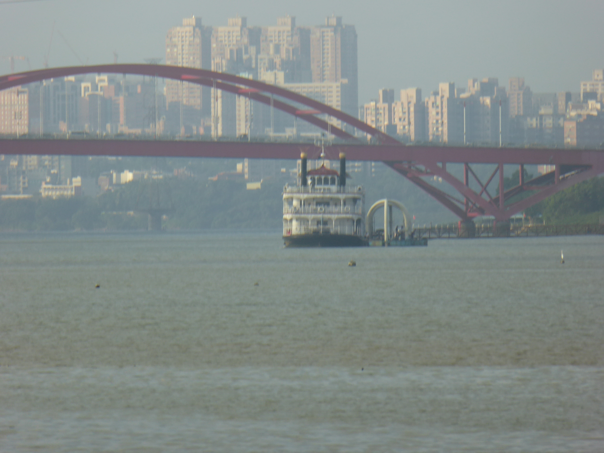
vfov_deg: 1.9
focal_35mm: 800
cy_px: 226
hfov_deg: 2.5
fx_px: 13959
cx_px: 302
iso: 100
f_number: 6.4
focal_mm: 129
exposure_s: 1/200
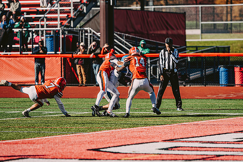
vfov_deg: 5.2
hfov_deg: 7.8
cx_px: 138
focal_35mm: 264
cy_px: 80
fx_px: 1782
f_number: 3.2
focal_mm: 200
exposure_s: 1/2500
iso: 250
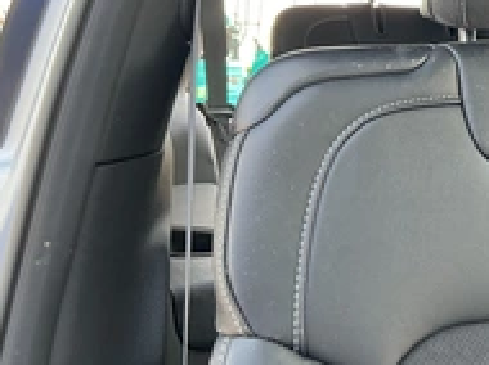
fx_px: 832
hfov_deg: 30.9
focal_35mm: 59
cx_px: 463
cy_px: 10
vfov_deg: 23.8
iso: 50
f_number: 1.8
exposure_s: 1/122
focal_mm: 3
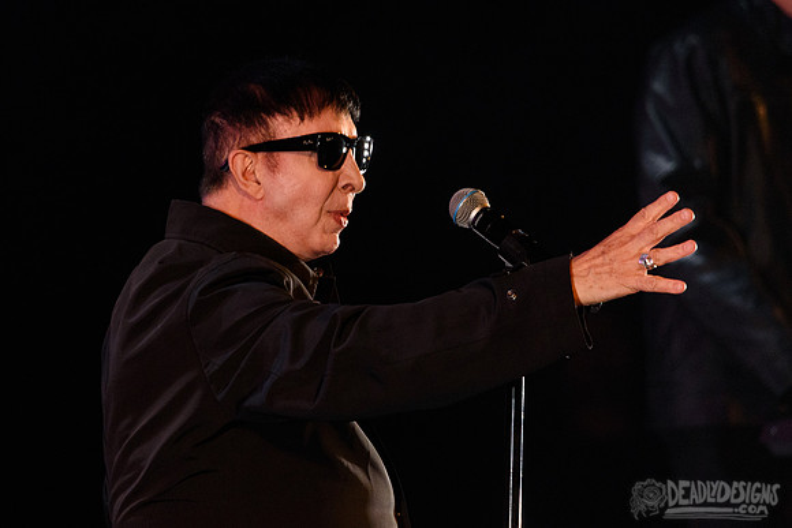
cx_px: 379
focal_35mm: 764
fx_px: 16816
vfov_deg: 1.8
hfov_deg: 2.7
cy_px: 207
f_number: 6.3
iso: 4000
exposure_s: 1/200
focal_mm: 600
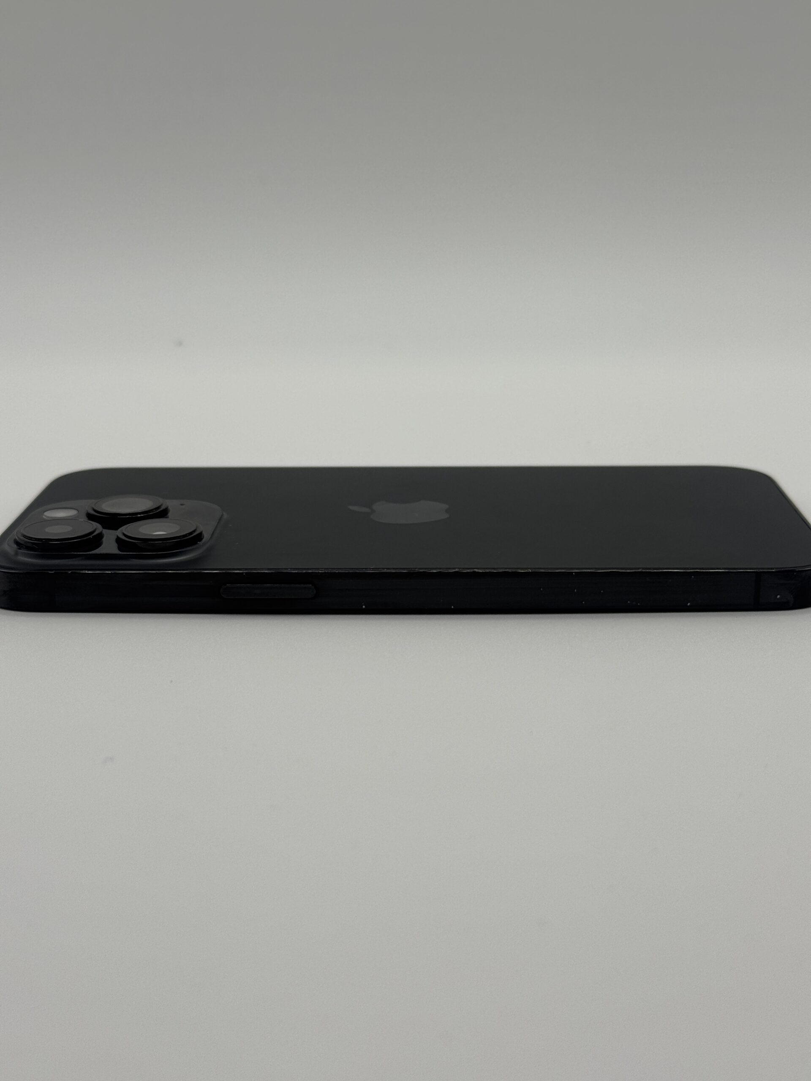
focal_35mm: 48
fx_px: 1499
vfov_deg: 39.7
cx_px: 406
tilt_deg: -16.7
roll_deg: +0.5
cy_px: 540
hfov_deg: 30.3
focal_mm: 6.76
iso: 64
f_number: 1.78
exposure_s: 1/2179
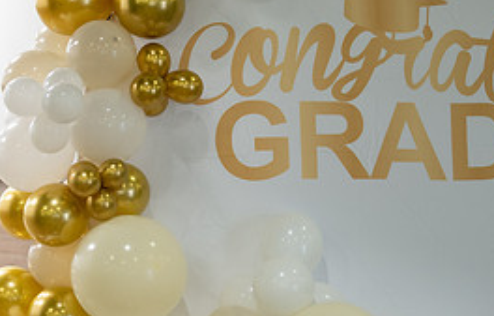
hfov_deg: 18.4
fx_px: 1518
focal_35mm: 112
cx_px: 328
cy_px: 188
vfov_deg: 11.9
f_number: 1.2
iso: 640
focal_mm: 50
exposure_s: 1/320
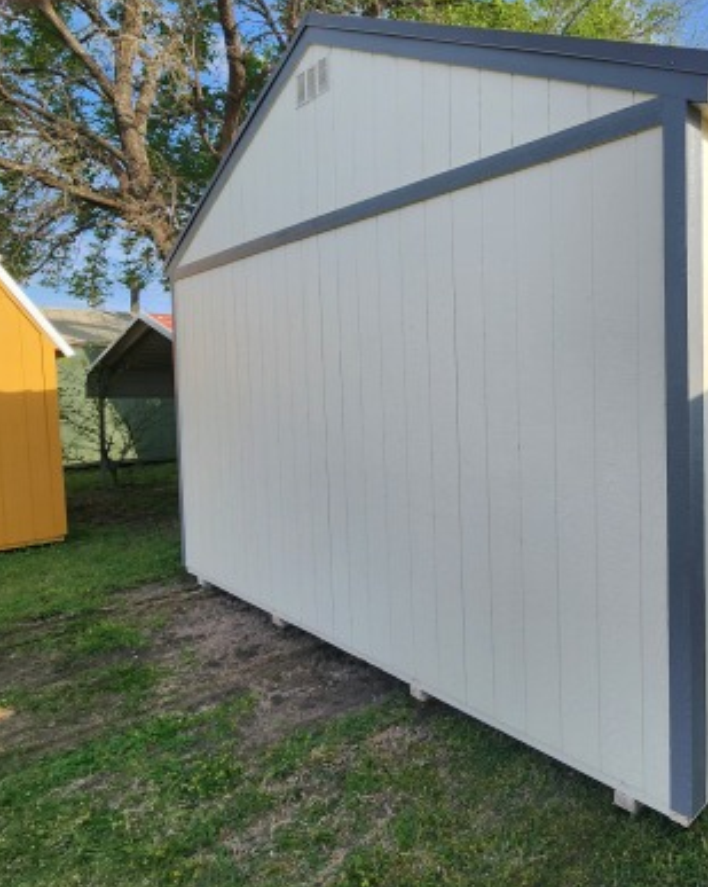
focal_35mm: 21
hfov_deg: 58.4
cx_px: 603
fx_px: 551
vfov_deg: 77.5
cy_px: 406
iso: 50
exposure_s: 1/1445
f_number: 2.2
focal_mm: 2.2
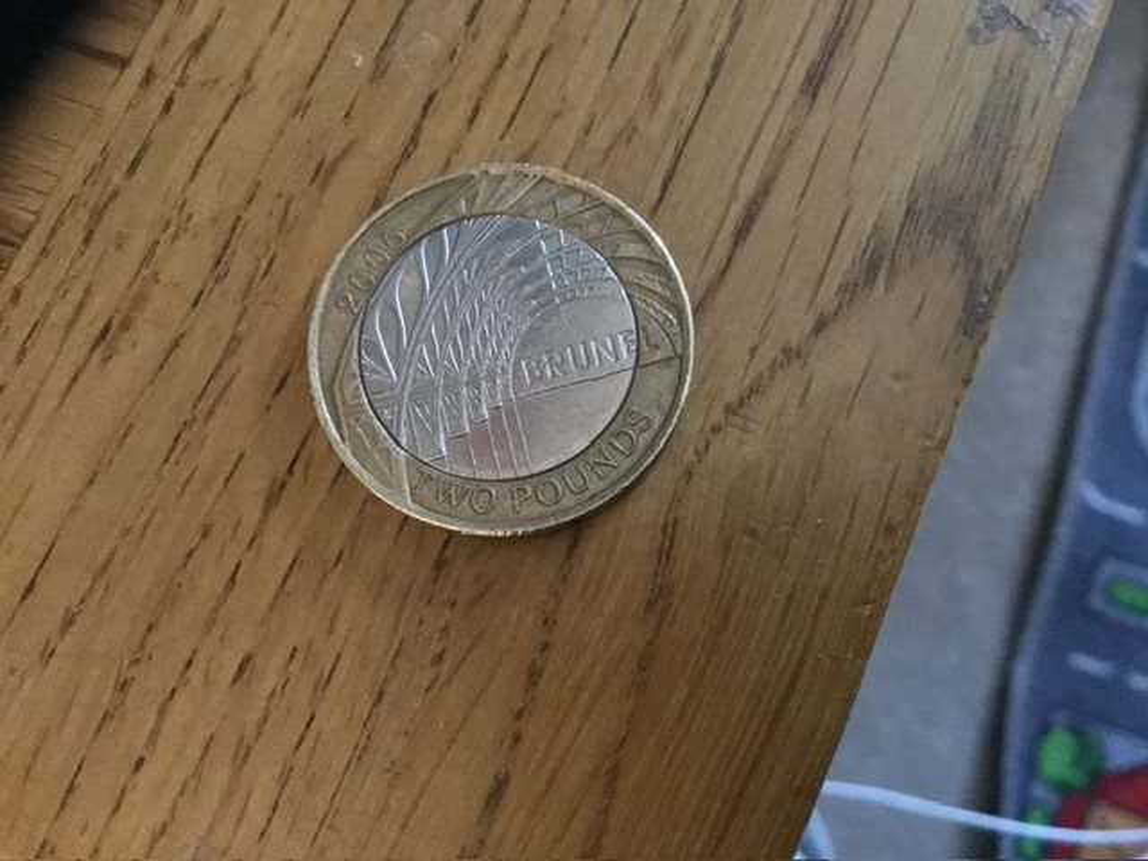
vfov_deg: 45.4
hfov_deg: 58.4
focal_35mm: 31
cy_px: 430
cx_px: 574
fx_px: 1028
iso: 800
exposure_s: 1/17
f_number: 2.4
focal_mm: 3.3
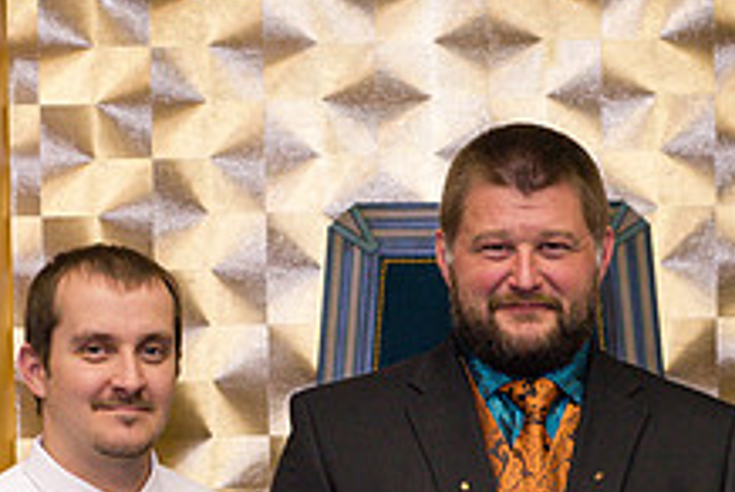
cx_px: 350
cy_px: 465
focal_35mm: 149
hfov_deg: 13.8
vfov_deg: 9.2
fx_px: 3046
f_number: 5
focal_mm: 50
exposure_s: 1/125
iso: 800
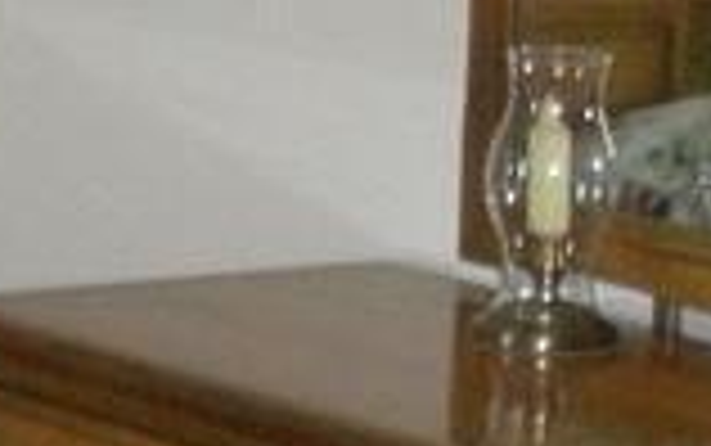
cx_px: -500
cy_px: 572
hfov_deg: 8.2
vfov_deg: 5.3
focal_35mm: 247
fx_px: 4790
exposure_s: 1/60
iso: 423
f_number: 3.5
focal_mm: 6.3
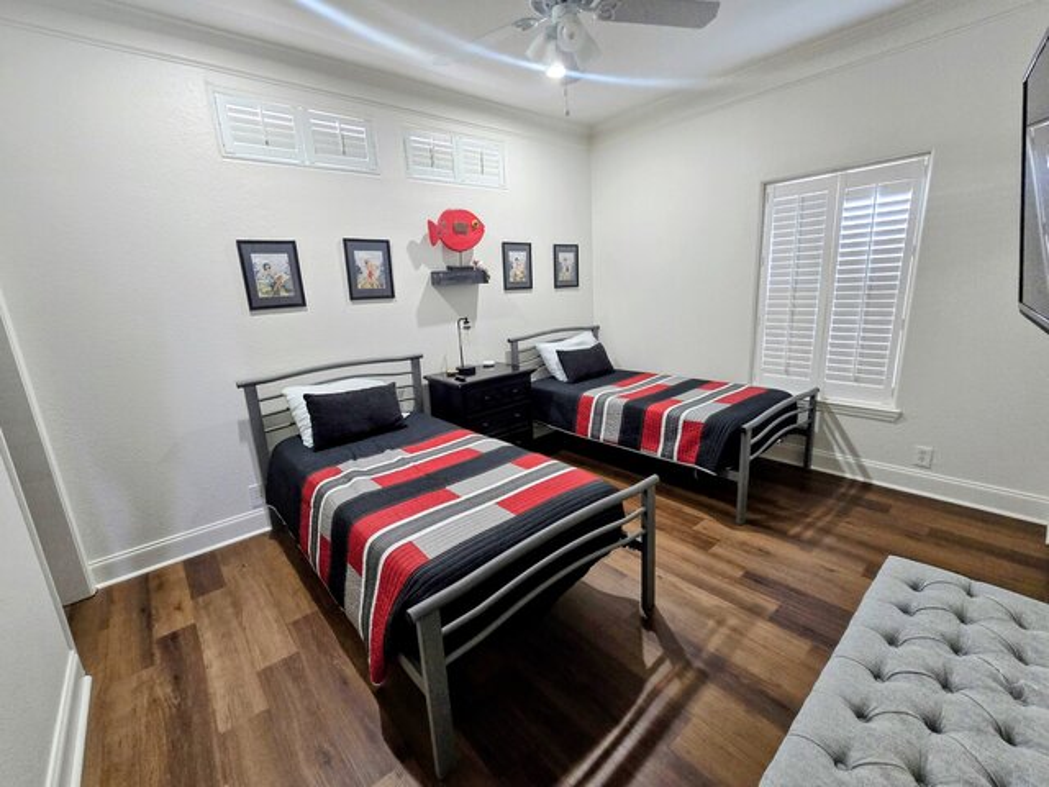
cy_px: 394
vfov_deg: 89.9
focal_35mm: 13
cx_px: 524
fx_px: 394
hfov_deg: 106.2
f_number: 2.2
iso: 400
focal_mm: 2.2
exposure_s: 1/60
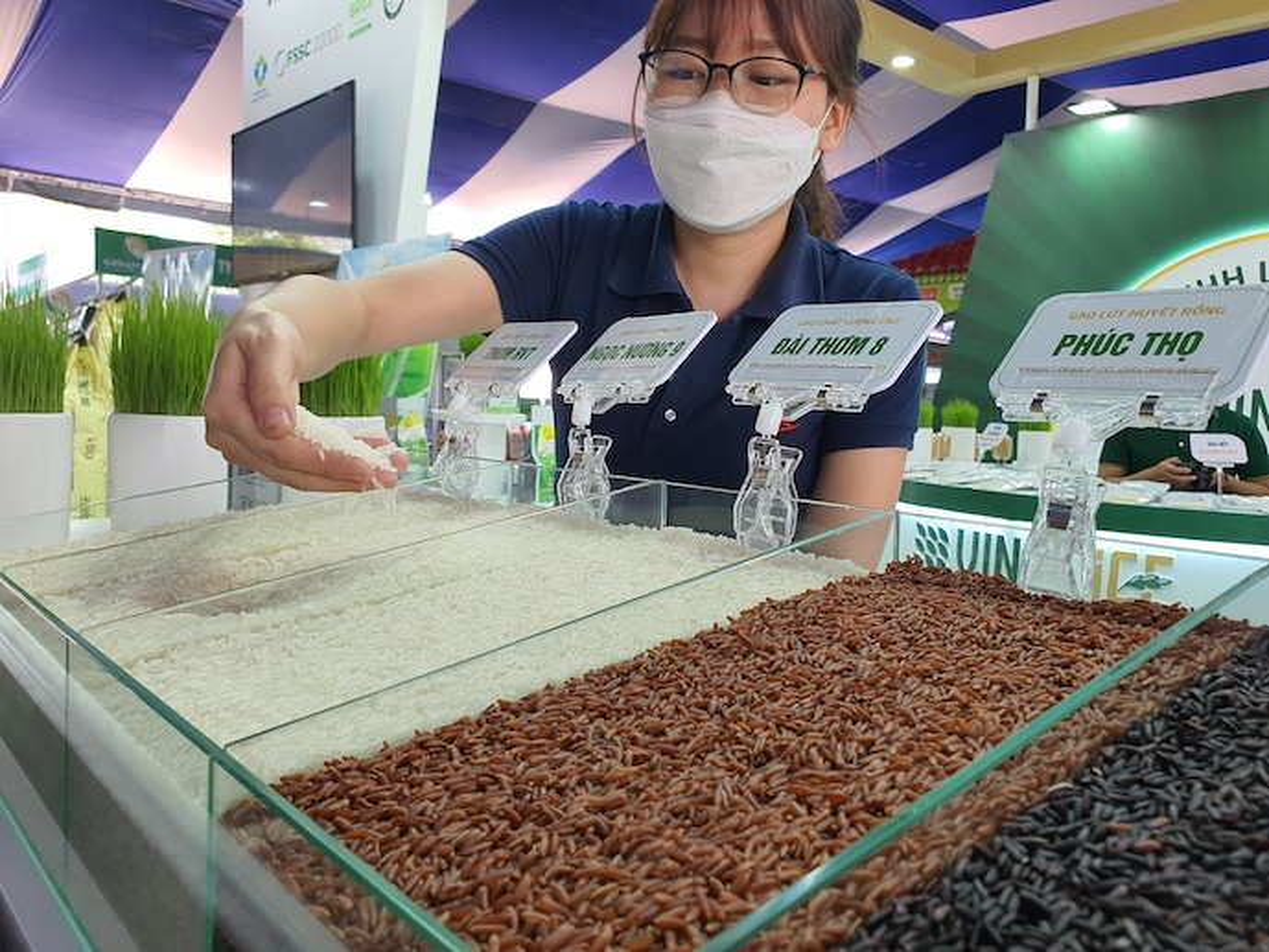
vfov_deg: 53.1
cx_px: 634
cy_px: 476
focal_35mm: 26
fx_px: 953
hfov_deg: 67.3
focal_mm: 4.3
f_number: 2.4
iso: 80
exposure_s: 1/100
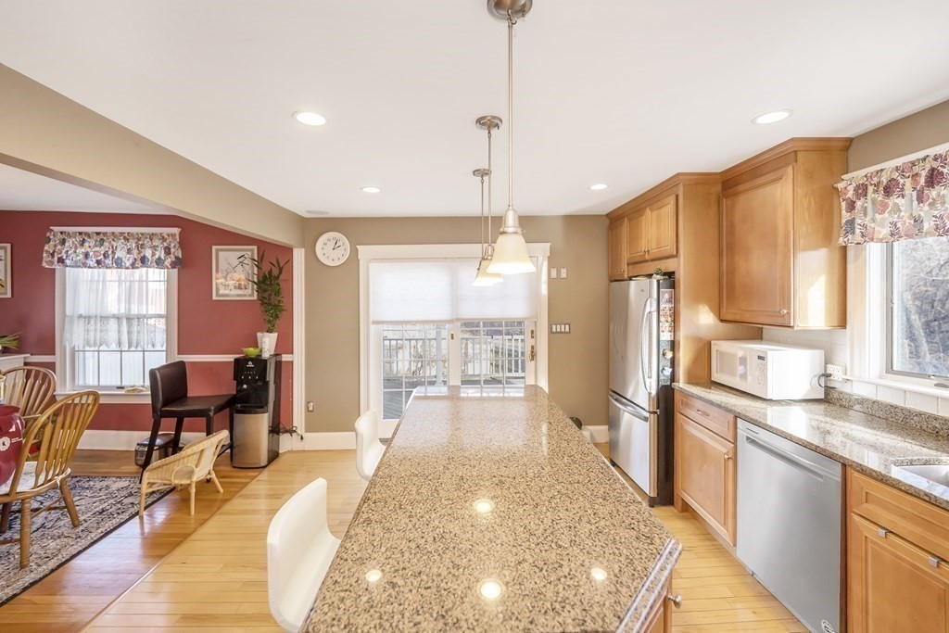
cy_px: 316
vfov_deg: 81.2
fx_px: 369
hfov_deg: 104.2
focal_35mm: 14
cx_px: 474
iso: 1250
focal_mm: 14
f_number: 2.8
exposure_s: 1/320
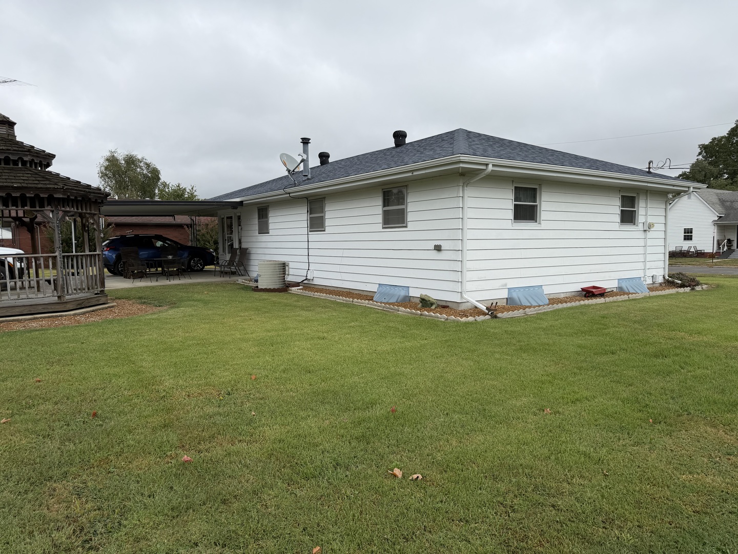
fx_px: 512
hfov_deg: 71.6
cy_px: 277
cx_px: 369
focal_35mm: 24
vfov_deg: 56.8
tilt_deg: -3.8
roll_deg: +0.5
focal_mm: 6.76
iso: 80
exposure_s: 1/3021
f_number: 1.78
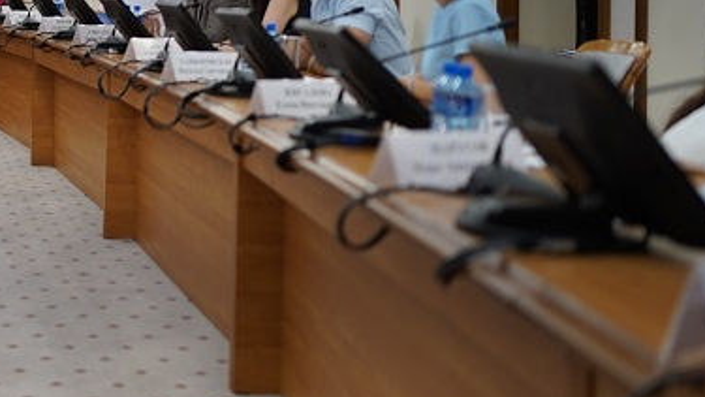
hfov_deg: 22.6
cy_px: -40
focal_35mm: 88
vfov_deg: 13.5
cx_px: -92
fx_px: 1645
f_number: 1.4
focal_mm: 35
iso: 250
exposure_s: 1/200
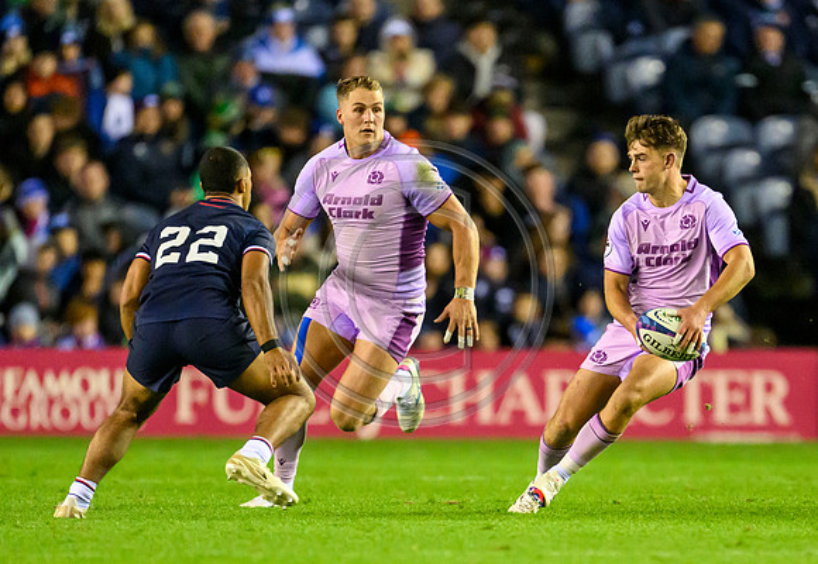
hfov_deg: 2.0
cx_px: 644
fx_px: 23351
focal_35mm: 1017
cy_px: 483
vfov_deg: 1.4
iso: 10000
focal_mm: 560
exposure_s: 1/1000
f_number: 4
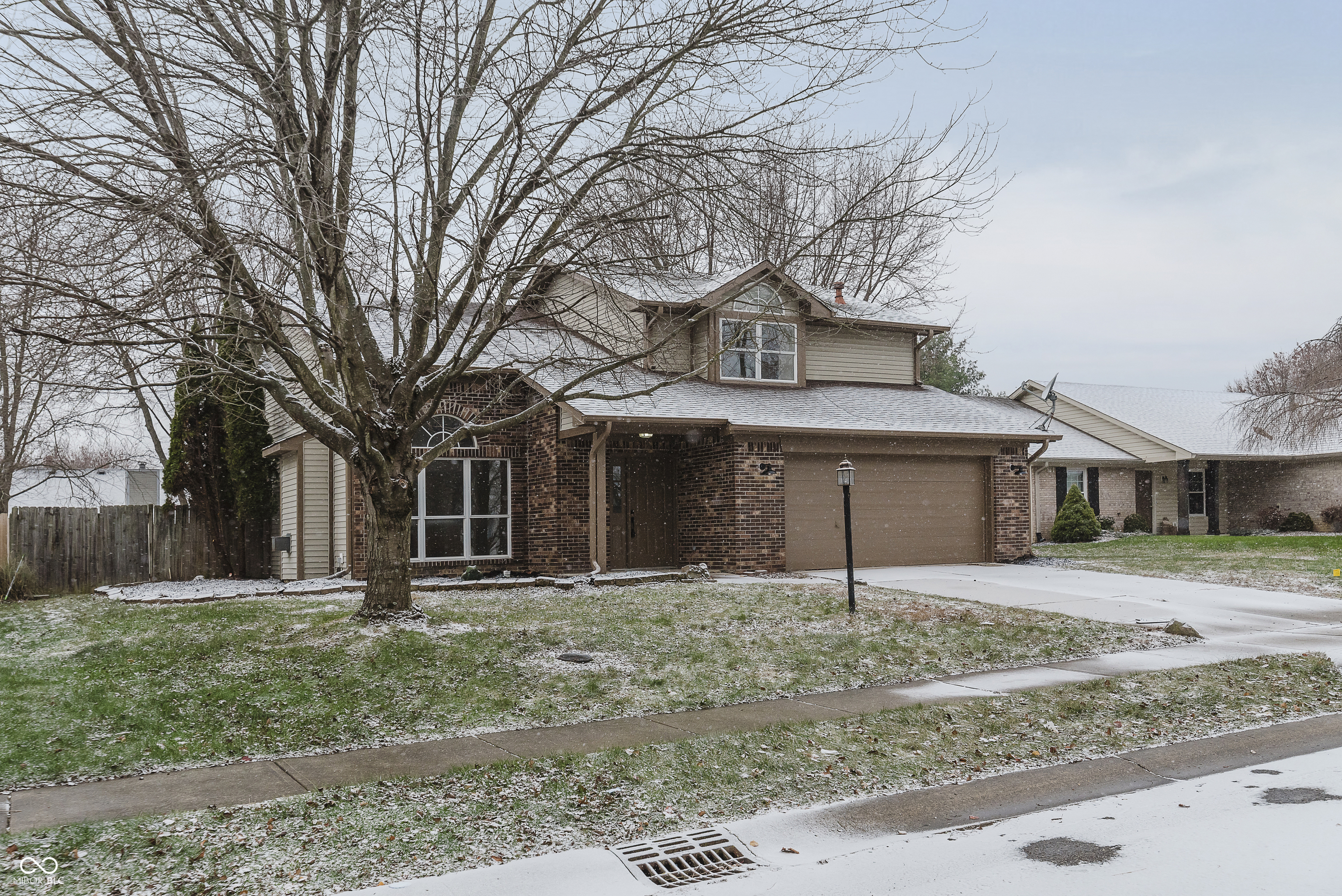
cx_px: 671
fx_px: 1119
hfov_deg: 61.9
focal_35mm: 30
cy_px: 448
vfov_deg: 43.6
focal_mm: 30
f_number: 5.6
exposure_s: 1/1000
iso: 320
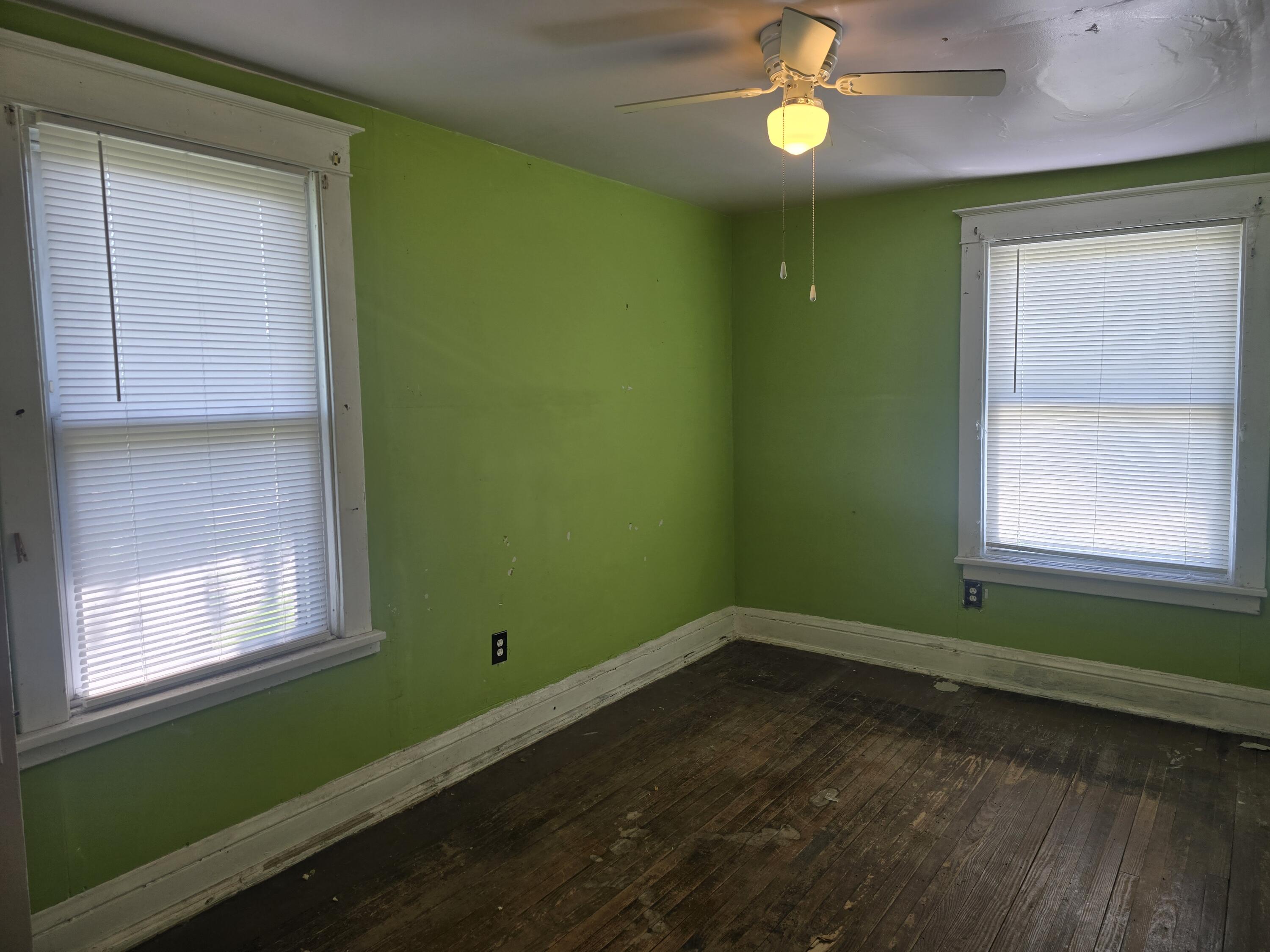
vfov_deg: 58.9
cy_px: 476
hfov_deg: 73.9
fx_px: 844
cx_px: 635
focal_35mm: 23
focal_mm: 6.3
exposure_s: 1/180
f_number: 1.7
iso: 40
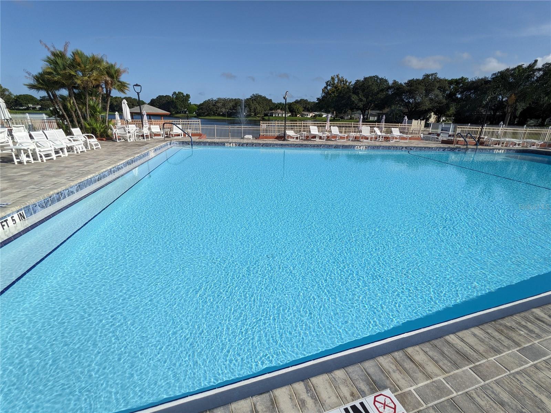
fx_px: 255
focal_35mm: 16
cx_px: 276
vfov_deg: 78.1
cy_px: 206
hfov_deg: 94.5
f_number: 2.2
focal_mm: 2.22
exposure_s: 1/1721
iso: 34
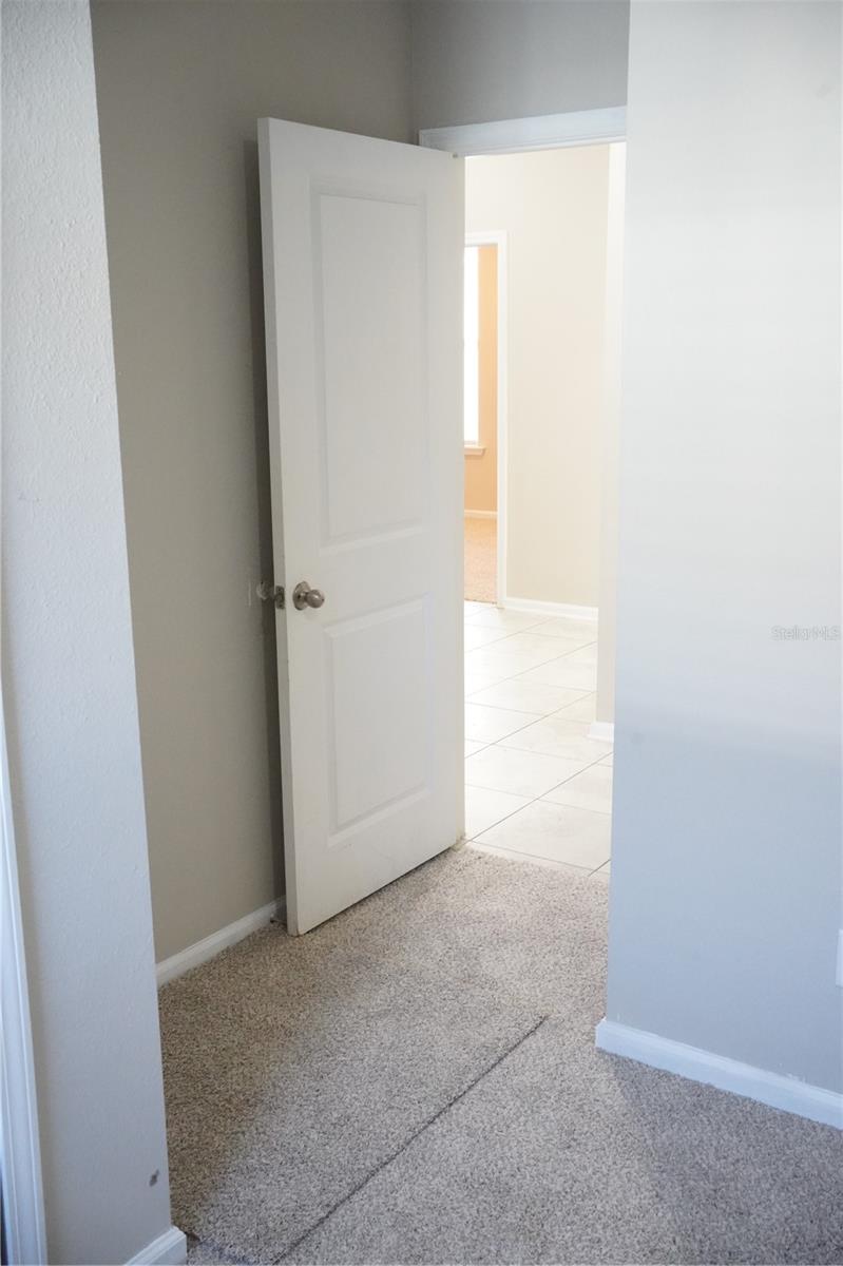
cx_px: 422
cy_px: 633
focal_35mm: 35
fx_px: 1230
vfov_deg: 54.5
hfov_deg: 37.8
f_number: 9
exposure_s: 1/60
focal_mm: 35
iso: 12800
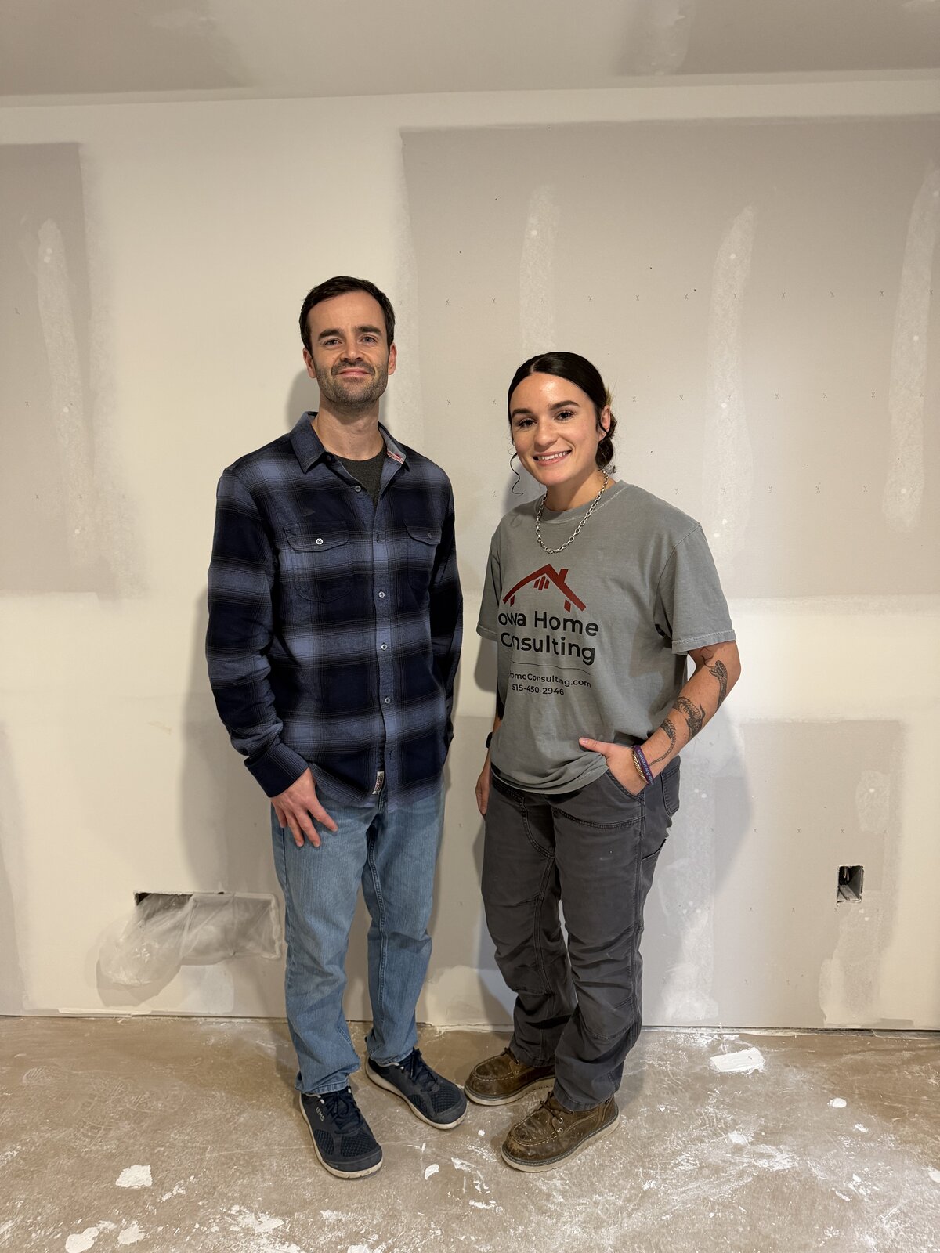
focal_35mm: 24
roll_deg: +2.2
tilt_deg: -11.8
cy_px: 626
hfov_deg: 56.8
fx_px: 869
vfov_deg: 71.6
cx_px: 470
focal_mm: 6.76
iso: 320
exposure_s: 1/60
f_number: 1.78
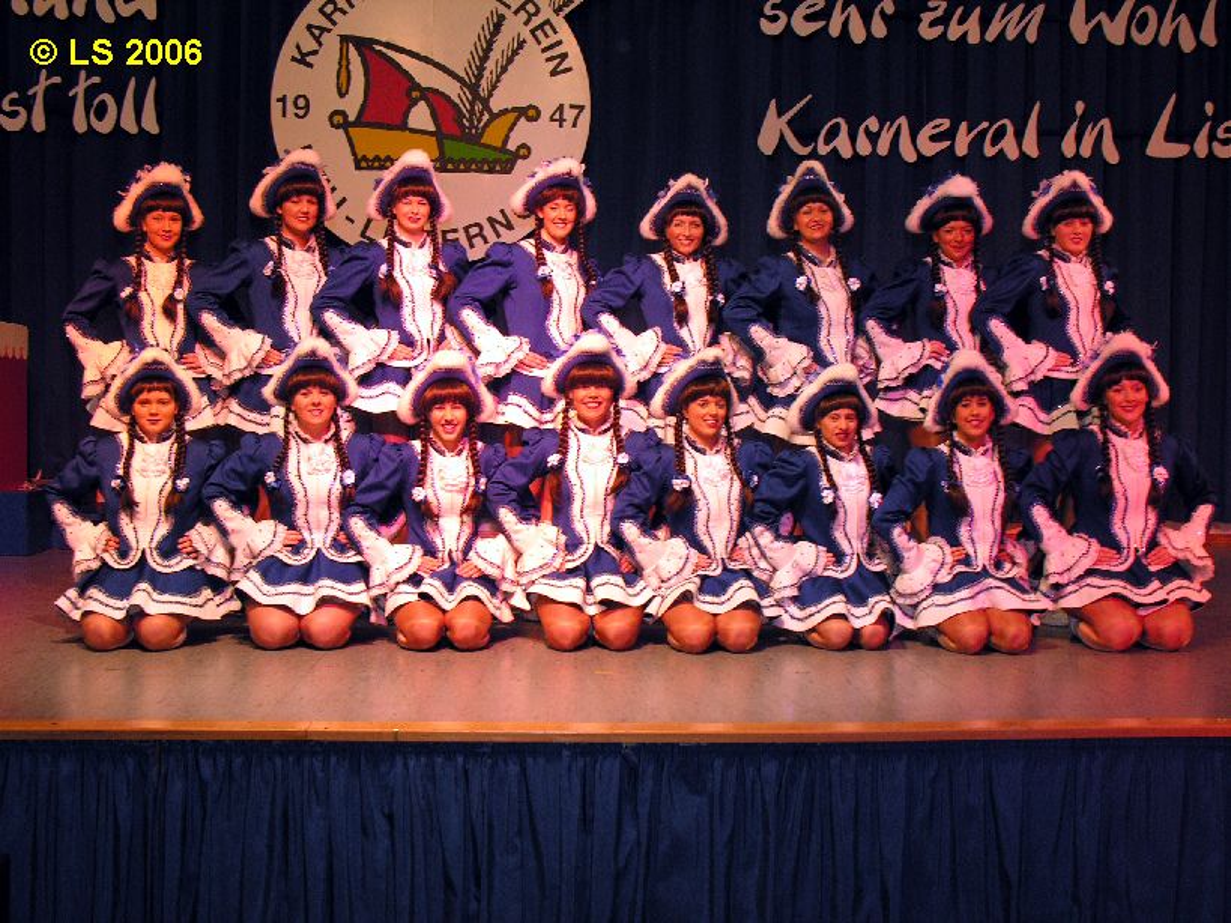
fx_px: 1636
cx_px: 616
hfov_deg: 41.2
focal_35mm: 46
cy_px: 462
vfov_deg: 31.5
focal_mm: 11.8
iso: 100
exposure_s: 1/30
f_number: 4.2
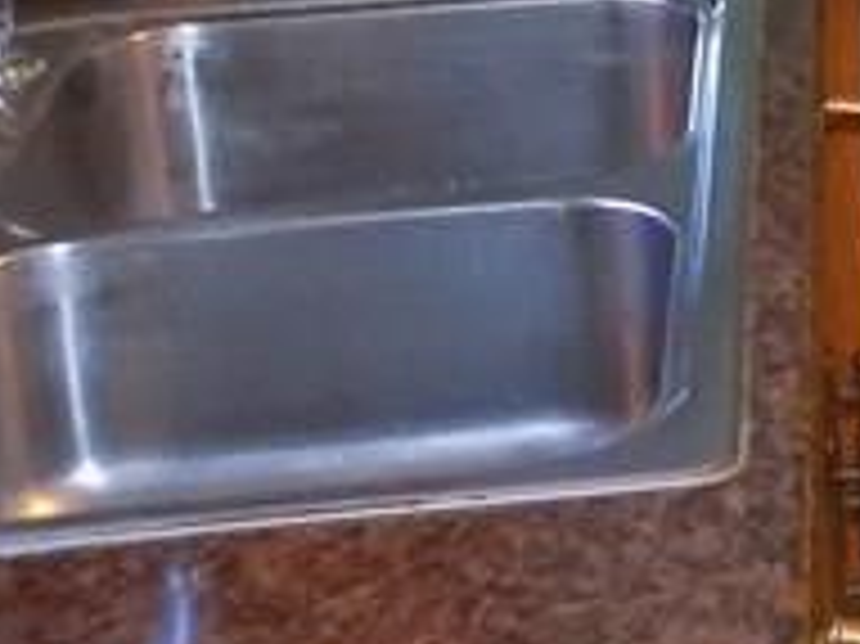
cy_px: -230
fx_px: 3203
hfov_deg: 13.4
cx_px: 1639
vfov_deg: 11.2
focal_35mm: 129
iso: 360
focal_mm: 4.3
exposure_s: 1/30
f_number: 3.1
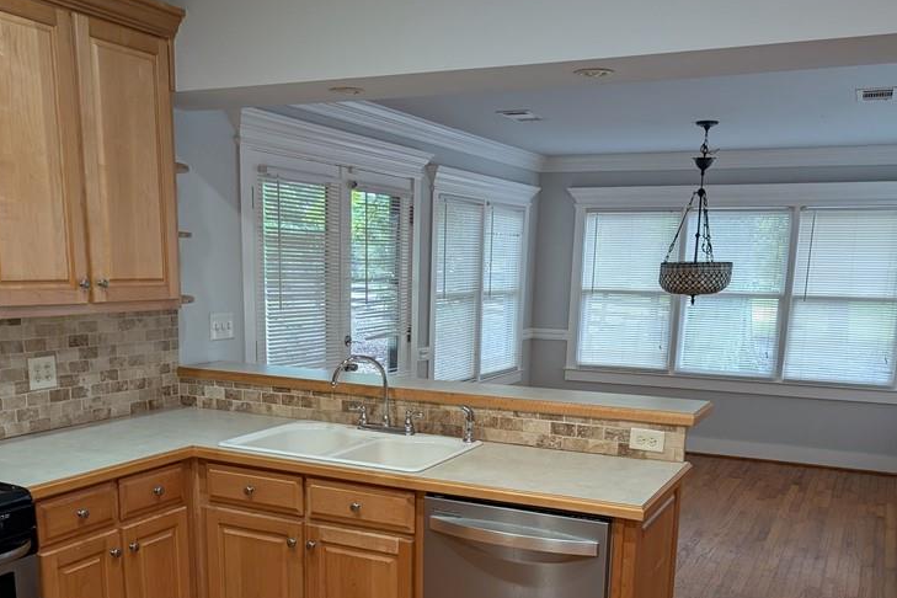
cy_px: 459
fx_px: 872
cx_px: 442
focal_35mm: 35
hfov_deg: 54.4
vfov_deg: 36.8
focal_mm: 6.9
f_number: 1.68
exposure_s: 1/120
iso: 579
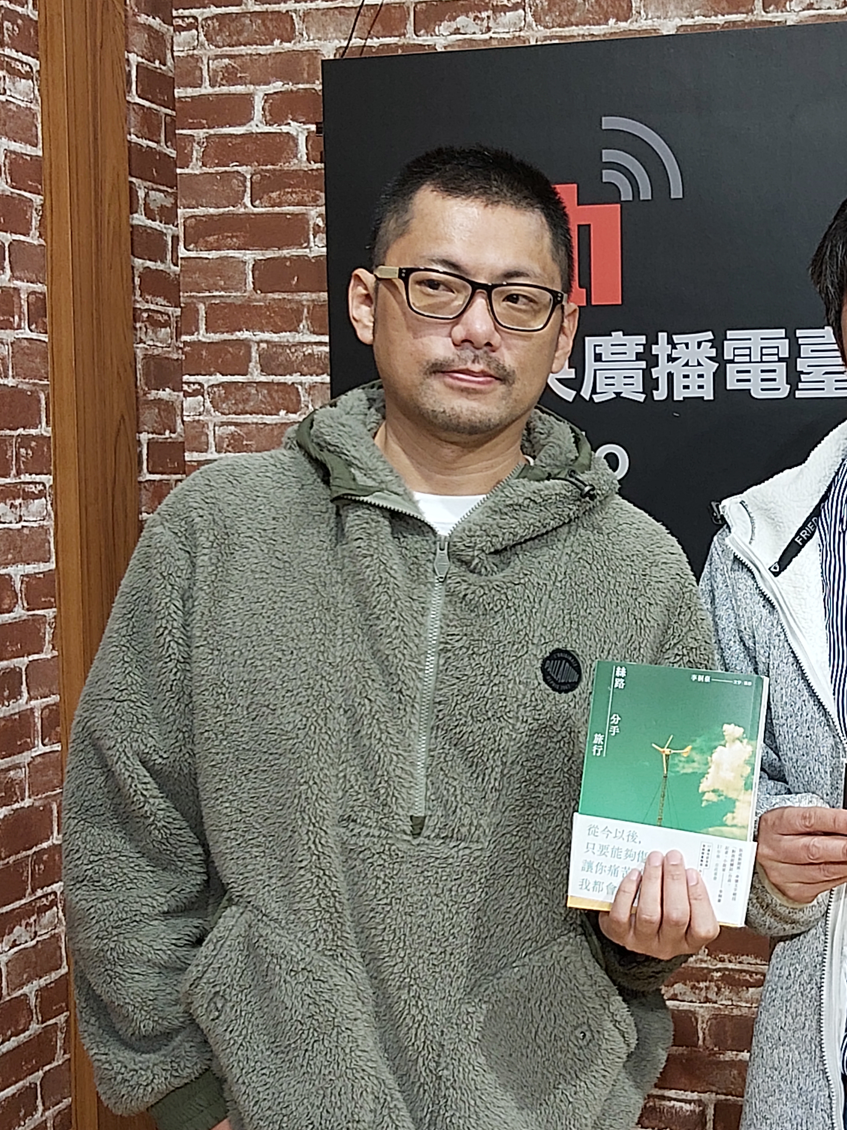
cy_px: 566
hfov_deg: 39.0
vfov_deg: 52.6
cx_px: 686
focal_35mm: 35
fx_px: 1142
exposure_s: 1/60
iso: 100
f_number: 1.7
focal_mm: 3.92
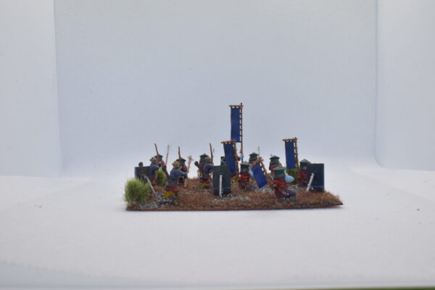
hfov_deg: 51.3
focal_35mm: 38
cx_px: 218
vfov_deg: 35.5
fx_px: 453
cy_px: 145
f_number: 18
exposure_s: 1/60
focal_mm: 25
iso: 800
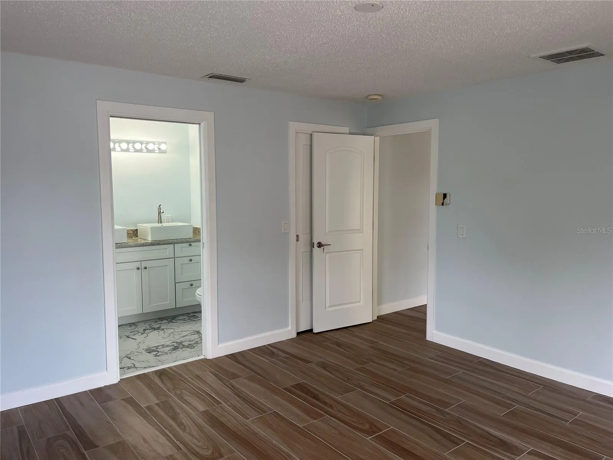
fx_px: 460
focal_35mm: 26
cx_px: 306
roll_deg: +0.9
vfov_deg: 53.1
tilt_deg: -4.0
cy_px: 230
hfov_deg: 67.3
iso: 40
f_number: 1.6
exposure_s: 1/120
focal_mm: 5.1
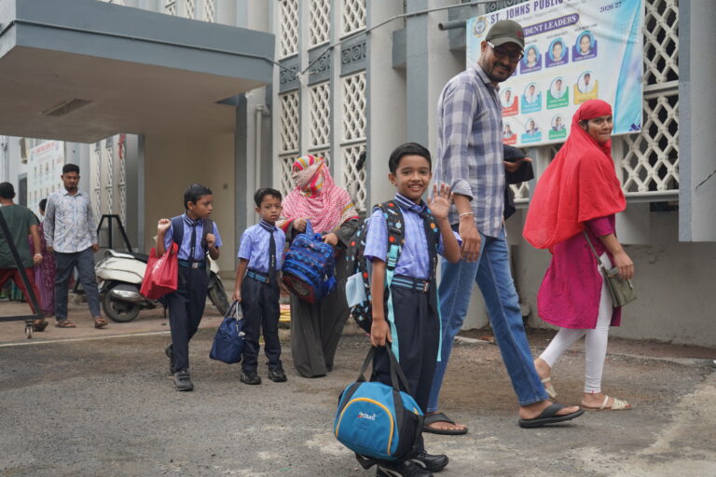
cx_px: 358
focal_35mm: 38
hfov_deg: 50.7
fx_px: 756
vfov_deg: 35.1
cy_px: 238
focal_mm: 38
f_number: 4
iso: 200
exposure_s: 1/160
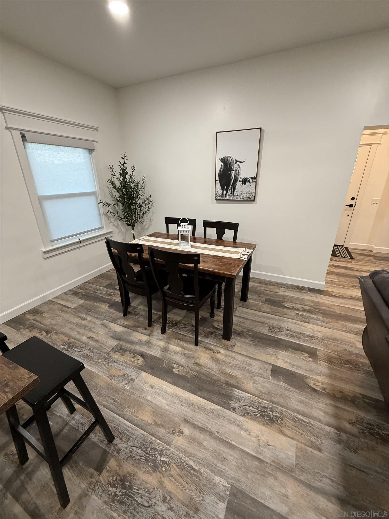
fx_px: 210
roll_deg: +0.4
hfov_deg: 85.7
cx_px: 194
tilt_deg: -21.5
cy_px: 260
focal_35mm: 14
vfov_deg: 102.1
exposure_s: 1/60
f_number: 2.2
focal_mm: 2.22
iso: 320
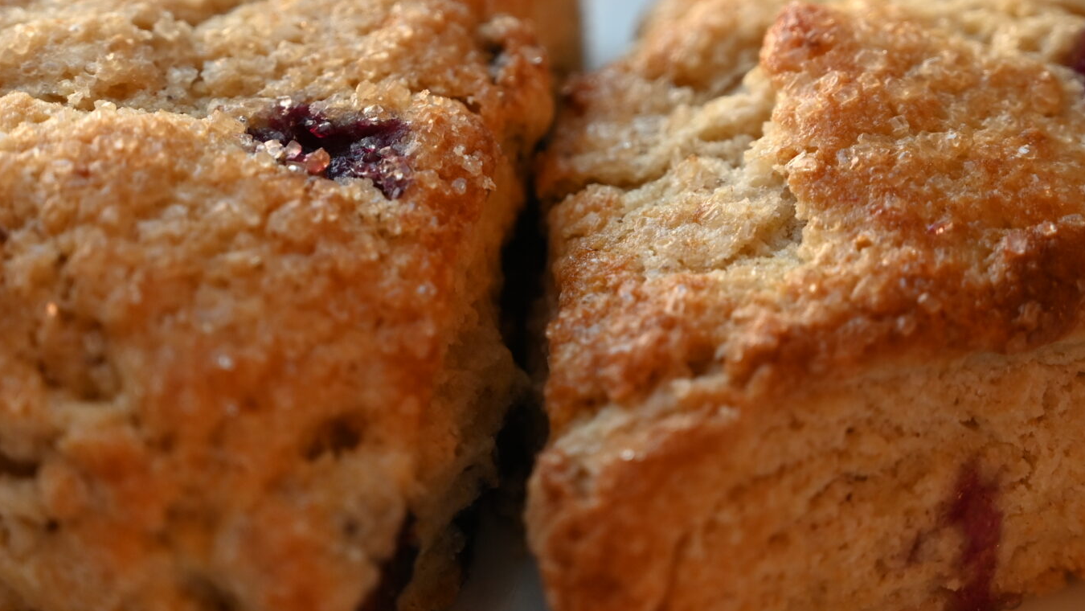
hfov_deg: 16.6
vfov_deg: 9.4
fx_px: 3712
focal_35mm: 129
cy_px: 188
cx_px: 522
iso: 640
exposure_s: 1/125
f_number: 4
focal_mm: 65
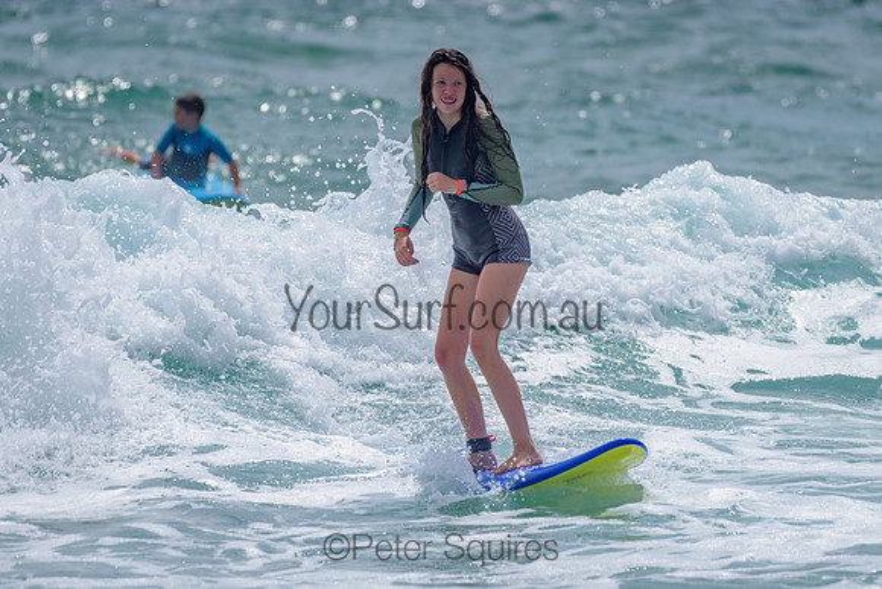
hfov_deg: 3.4
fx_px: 15011
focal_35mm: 613
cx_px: 509
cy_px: 312
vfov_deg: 2.2
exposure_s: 1/2000
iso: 80
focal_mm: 500
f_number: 5.6
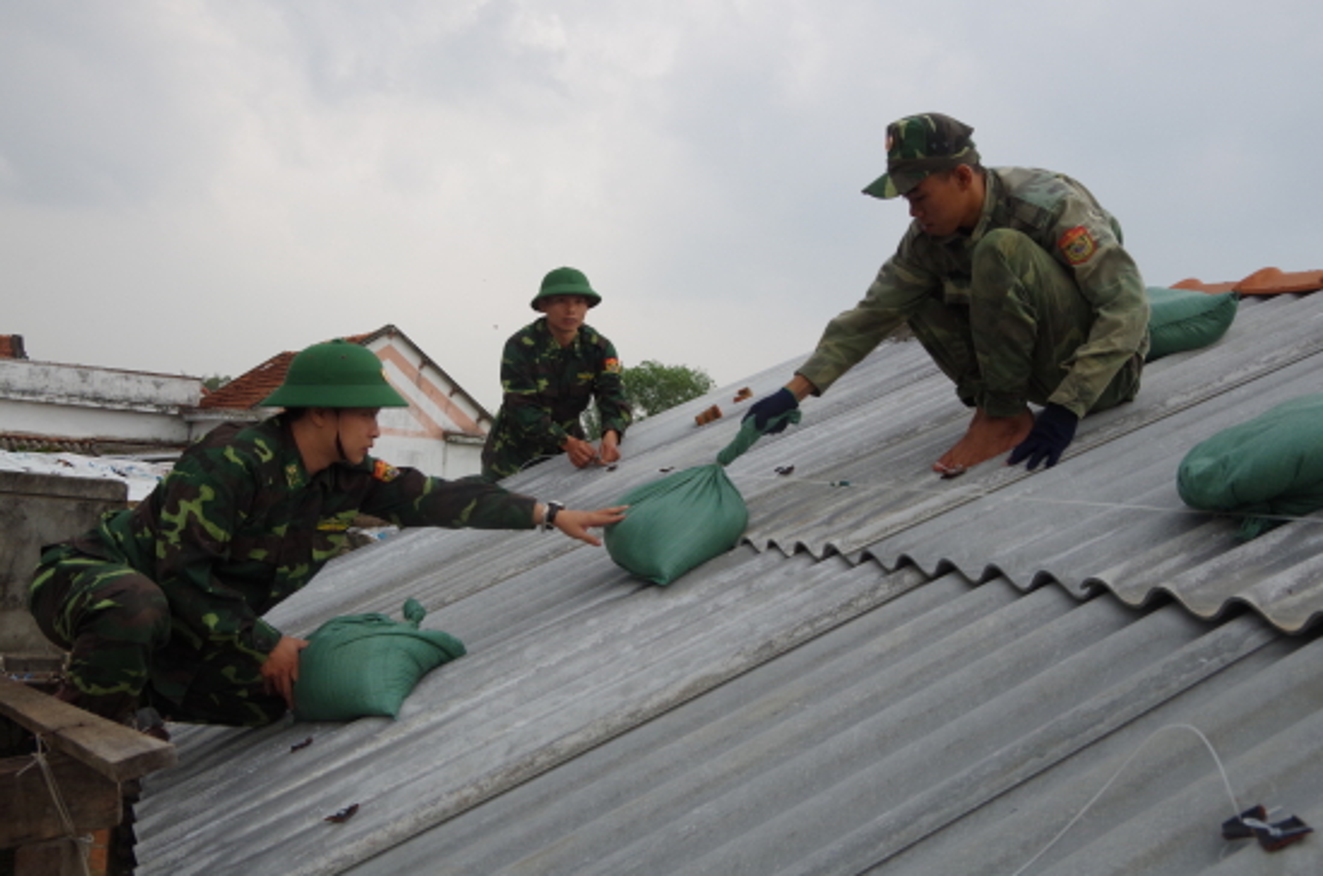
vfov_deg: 36.7
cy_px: 438
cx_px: 662
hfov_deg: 53.2
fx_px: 1320
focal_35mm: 36
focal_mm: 24
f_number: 8
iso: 800
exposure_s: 1/320
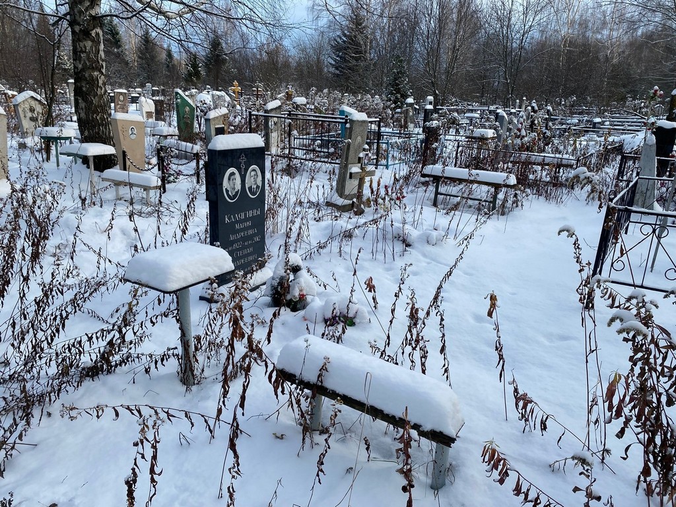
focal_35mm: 26
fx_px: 508
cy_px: 254
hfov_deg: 67.3
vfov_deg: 53.1
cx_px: 338
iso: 32
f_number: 1.8
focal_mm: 4.25
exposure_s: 1/949
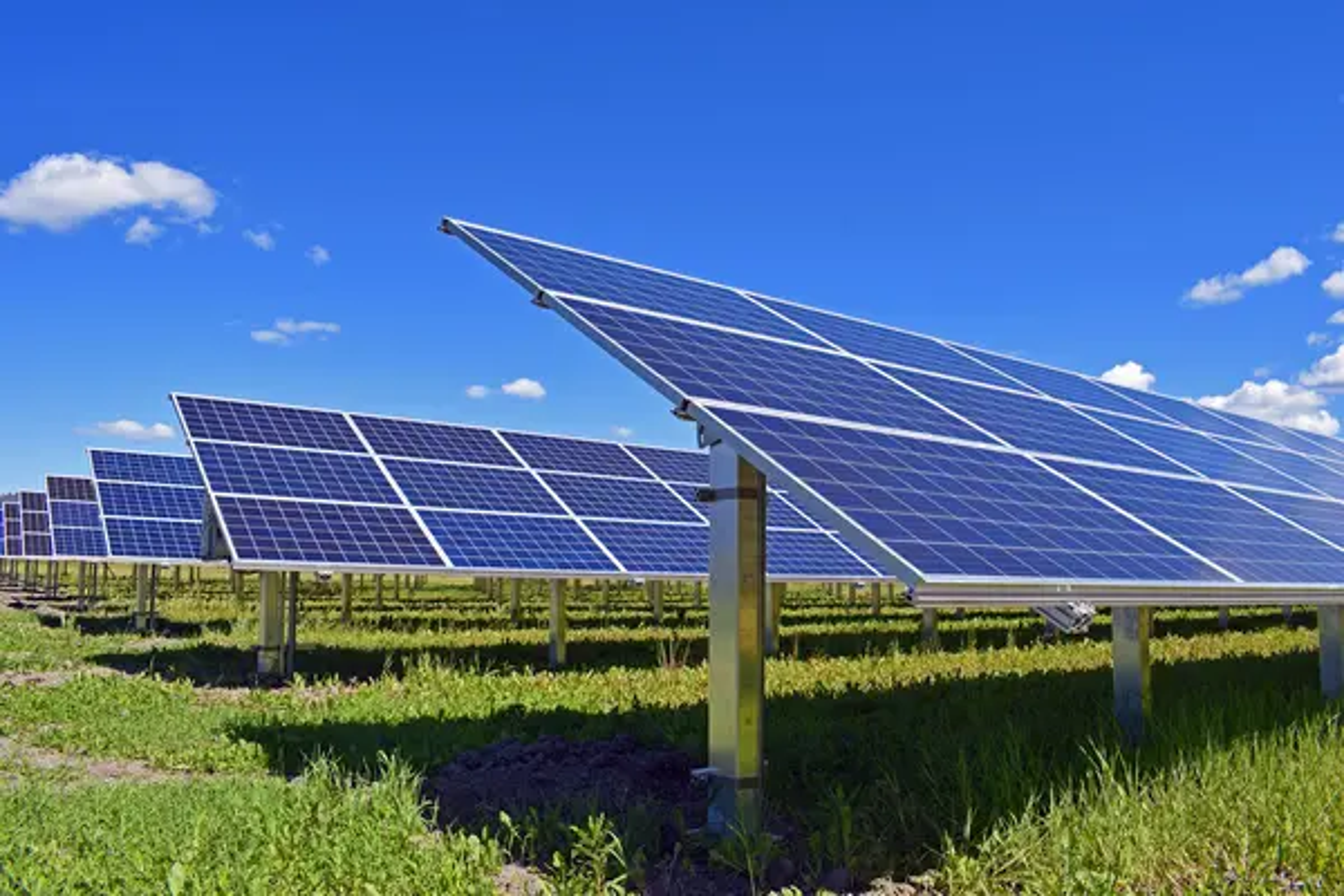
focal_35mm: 27
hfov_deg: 67.4
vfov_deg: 47.9
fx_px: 1008
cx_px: 672
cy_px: 448
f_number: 13
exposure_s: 1/100
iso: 100
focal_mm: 18
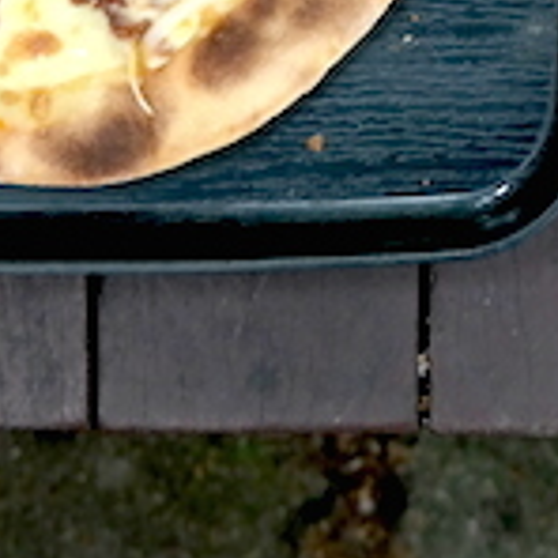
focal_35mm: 165
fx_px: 3009
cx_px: 720
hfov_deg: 10.4
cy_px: -270
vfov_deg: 10.3
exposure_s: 1/50
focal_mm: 24
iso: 200
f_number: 4
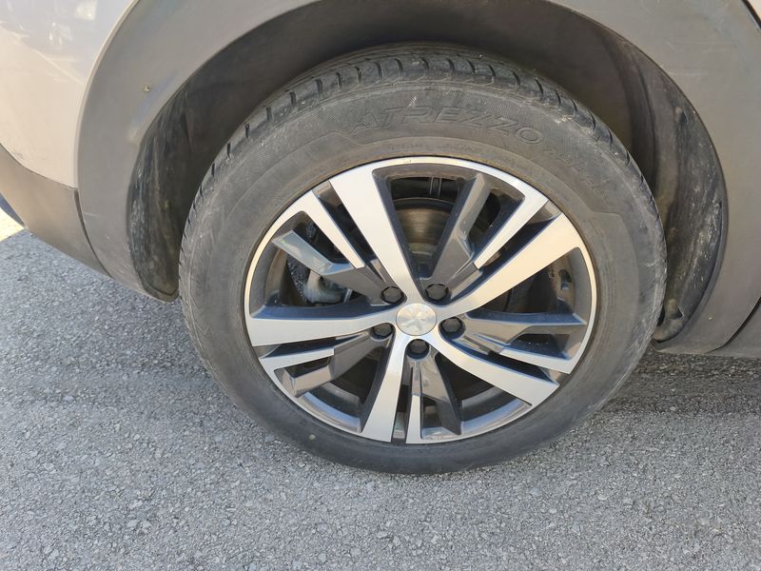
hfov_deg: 73.9
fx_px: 506
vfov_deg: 58.9
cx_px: 380
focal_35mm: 23
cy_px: 286
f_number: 1.65
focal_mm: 6.14
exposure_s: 1/201
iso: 50
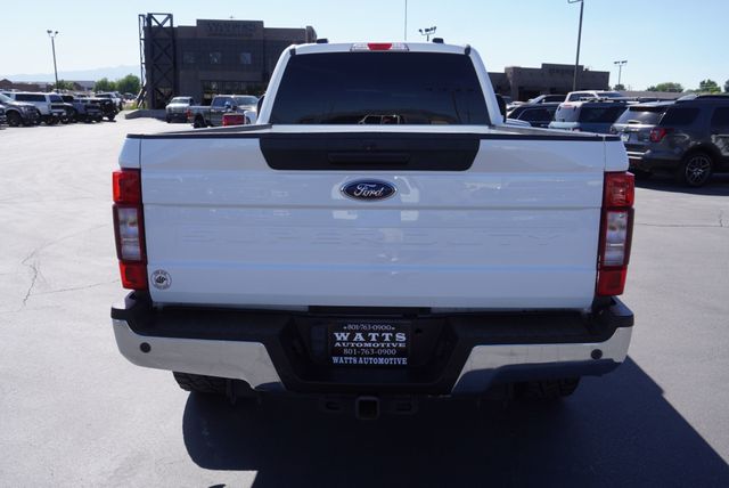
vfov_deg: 43.7
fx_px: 608
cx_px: 364
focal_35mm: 30
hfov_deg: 61.9
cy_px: 244
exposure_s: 1/200
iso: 100
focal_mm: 20
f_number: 7.1
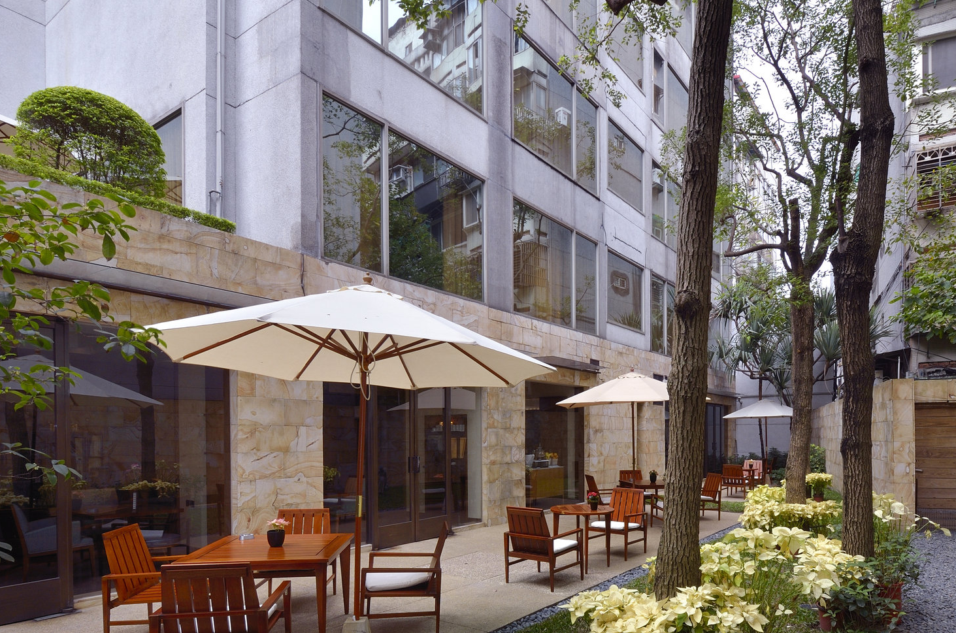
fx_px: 557
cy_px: 442
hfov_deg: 80.7
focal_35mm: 21
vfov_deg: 57.4
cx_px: 555
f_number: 14
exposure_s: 1/6
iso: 100
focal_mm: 10
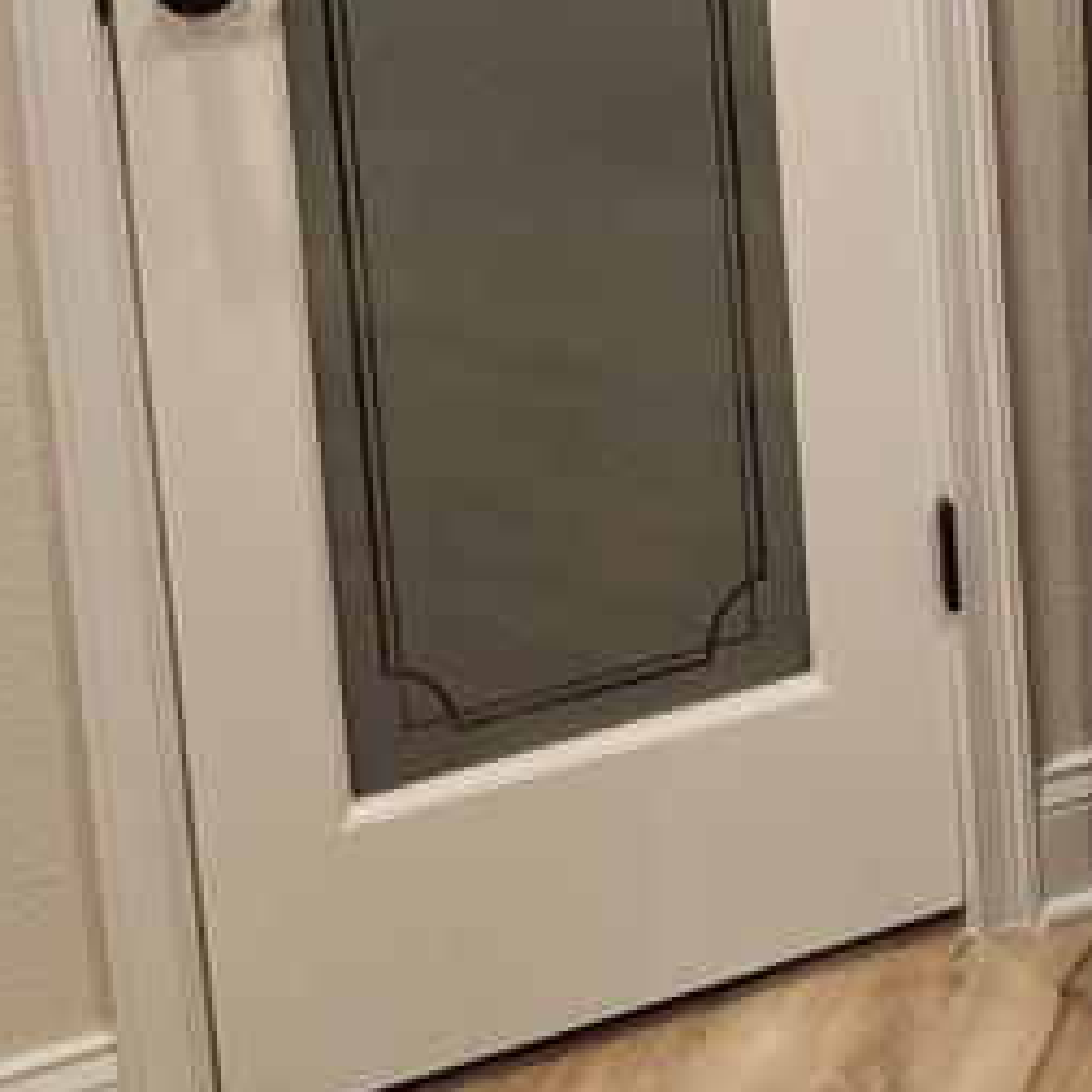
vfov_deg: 23.3
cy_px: -459
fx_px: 2213
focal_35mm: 62
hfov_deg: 27.4
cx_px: 810
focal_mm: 5.4
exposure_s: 1/120
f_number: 1.8
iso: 400
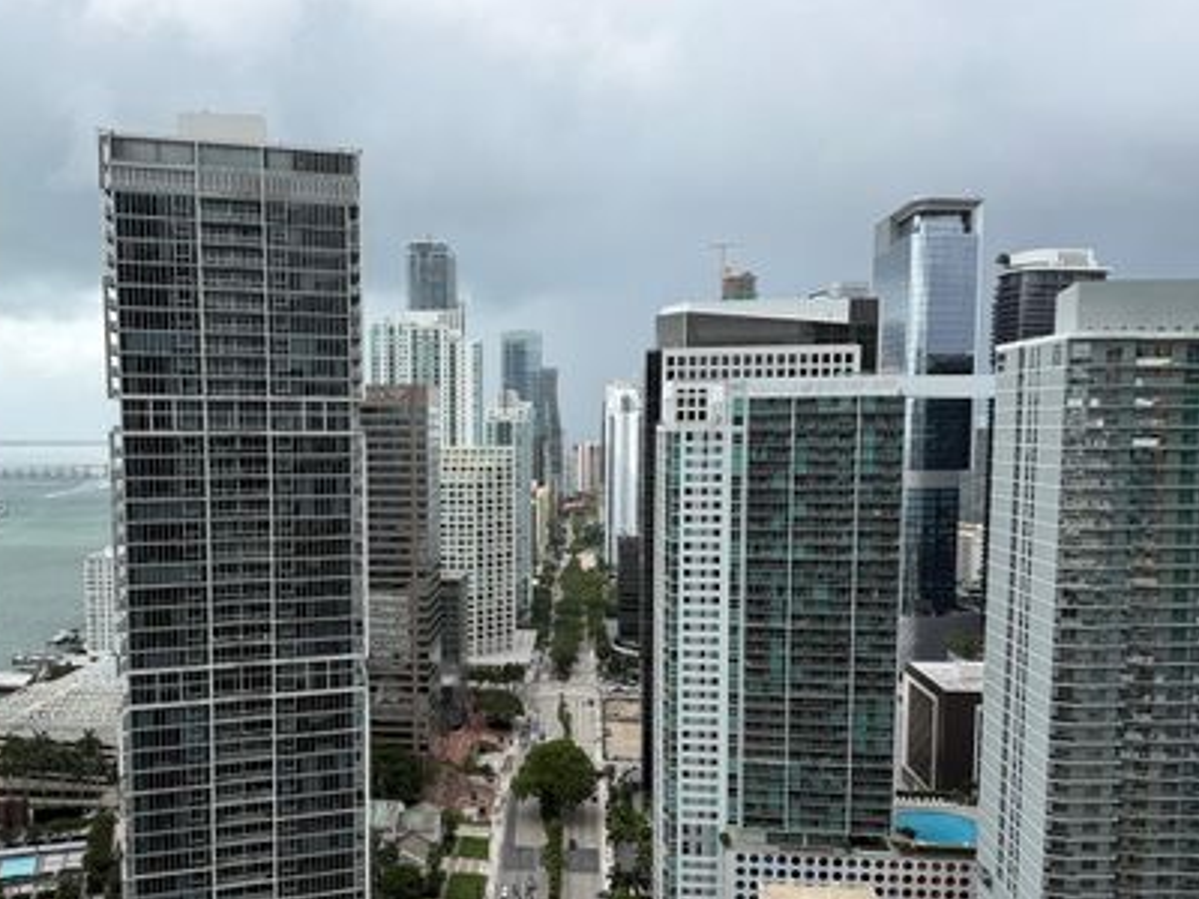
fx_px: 1039
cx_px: 465
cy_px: 508
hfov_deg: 59.3
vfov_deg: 46.7
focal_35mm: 30
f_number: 1.78
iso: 80
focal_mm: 6.76
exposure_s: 1/3584
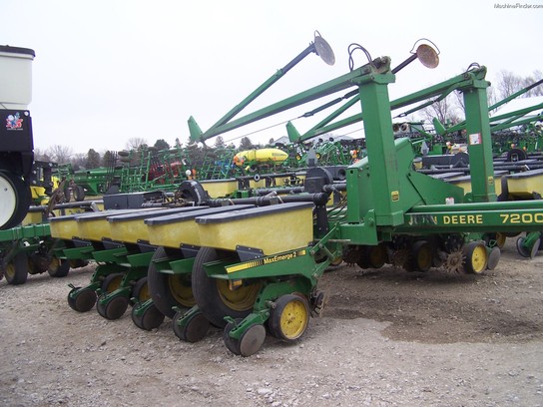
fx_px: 596
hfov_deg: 49.0
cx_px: 272
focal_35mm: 38
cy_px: 204
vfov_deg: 37.7
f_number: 2.8
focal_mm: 6.3
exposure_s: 1/60
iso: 80
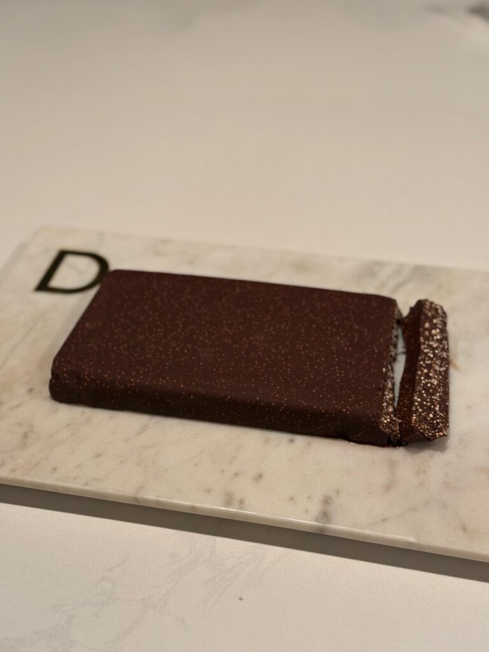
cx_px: 244
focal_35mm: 48
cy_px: 326
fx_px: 904
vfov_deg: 39.7
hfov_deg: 30.3
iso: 125
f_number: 1.78
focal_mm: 6.76
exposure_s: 1/60
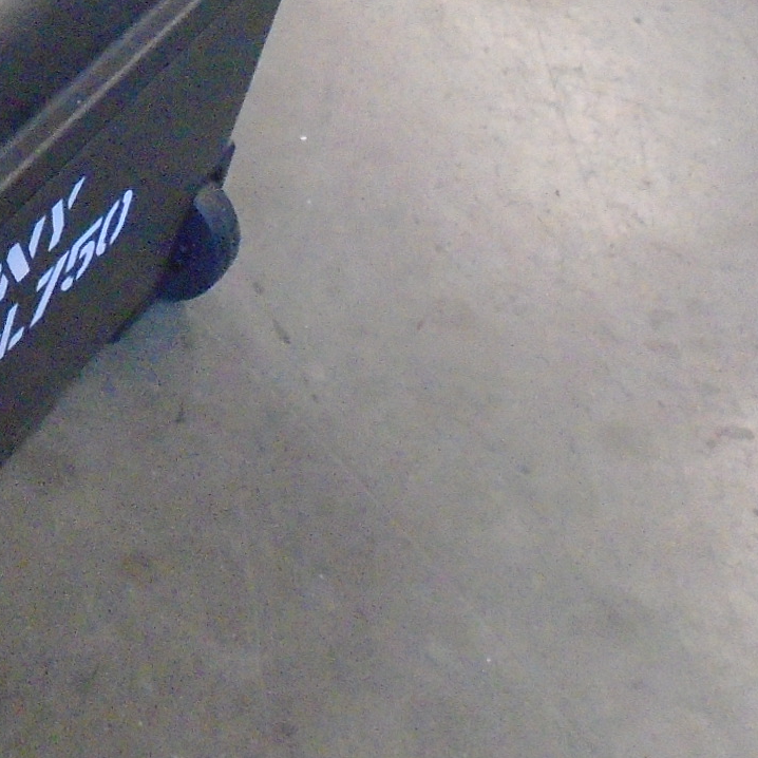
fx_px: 2056
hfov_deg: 18.1
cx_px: -454
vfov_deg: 20.4
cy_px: 57
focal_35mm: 83
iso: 800
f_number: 3.2
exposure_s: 1/50
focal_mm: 4.6
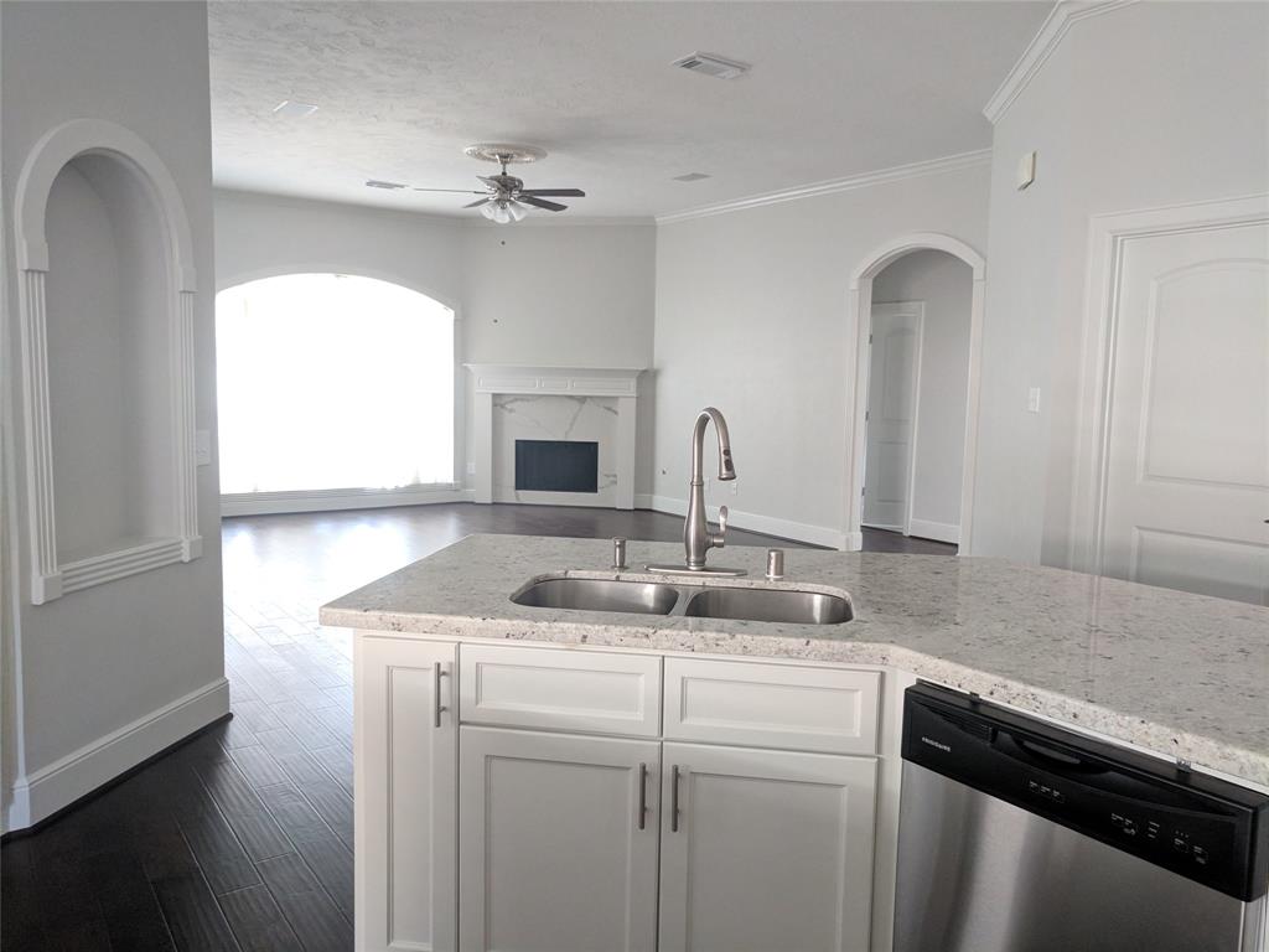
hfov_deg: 67.3
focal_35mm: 26
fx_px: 953
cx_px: 634
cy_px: 476
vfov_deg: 53.1
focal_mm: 4.67
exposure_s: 1/60
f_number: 2
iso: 271
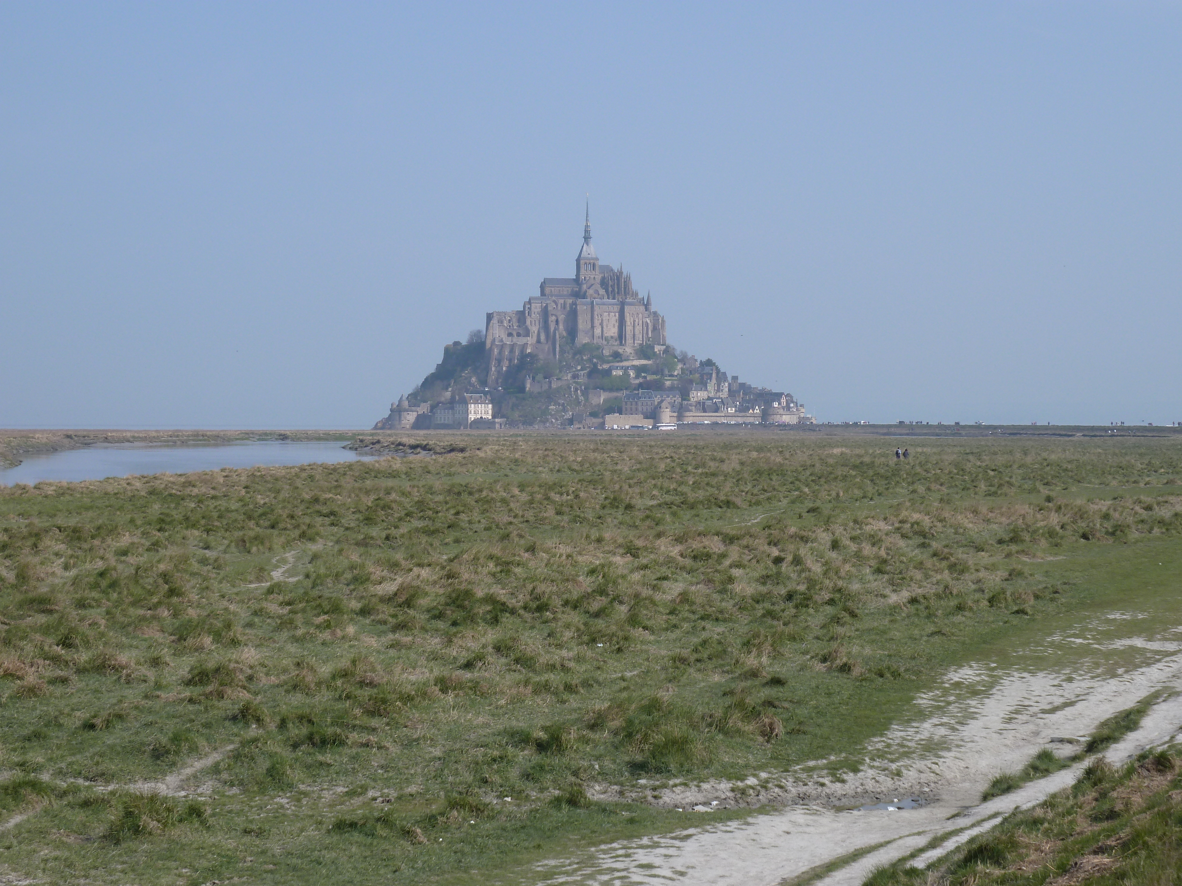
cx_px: 591
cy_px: 443
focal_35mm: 72
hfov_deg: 27.0
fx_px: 2459
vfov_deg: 20.4
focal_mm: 11.9
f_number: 5
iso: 80
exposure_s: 1/500
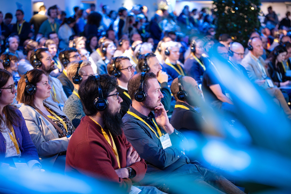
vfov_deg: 18.4
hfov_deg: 27.3
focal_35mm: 74
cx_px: 149
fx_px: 598
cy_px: 101
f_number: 2.8
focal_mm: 70
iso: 4500
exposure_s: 1/320
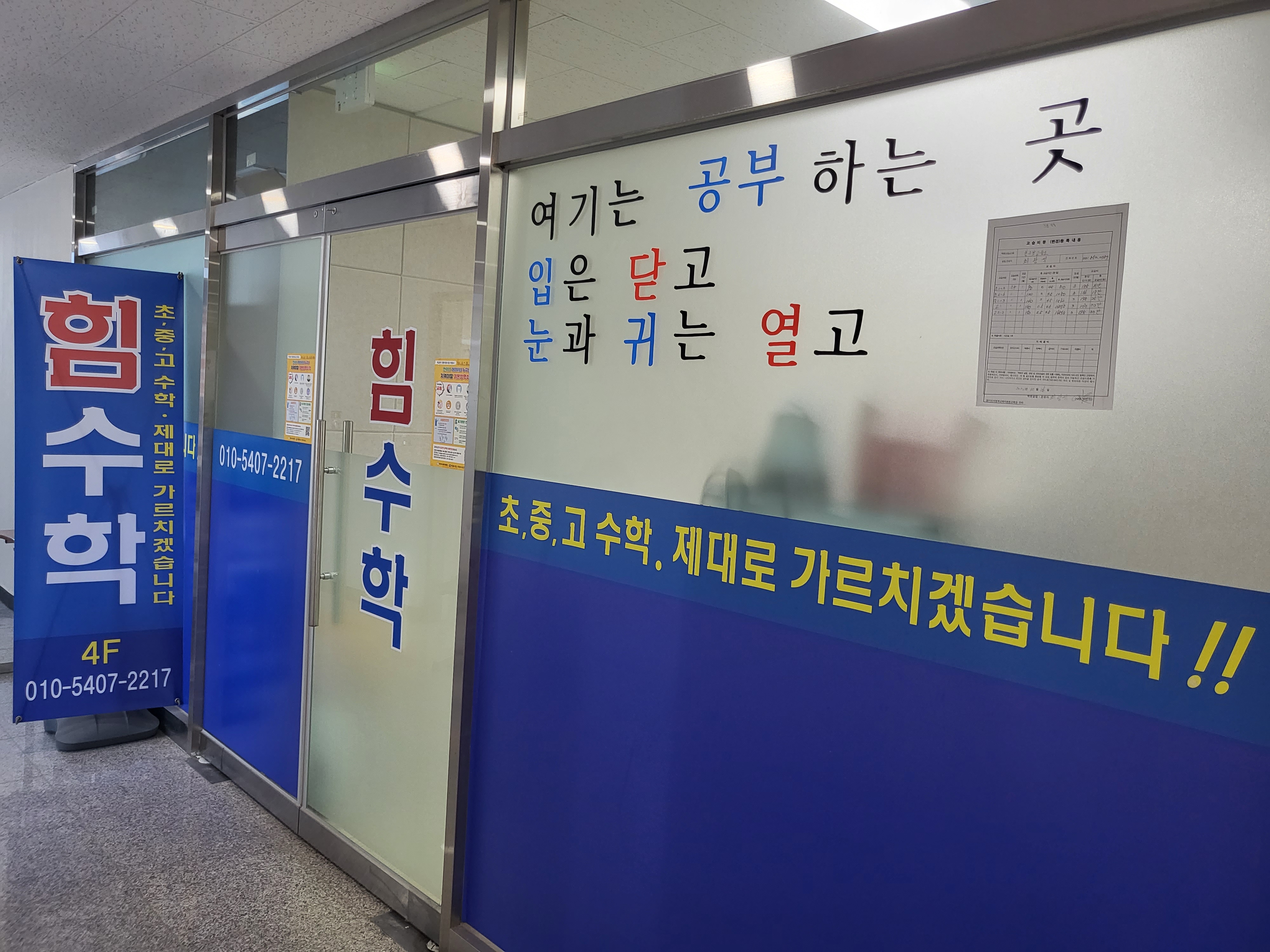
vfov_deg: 53.1
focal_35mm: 26
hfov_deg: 67.3
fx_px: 954
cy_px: 476
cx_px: 635
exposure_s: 1/120
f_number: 1.8
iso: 160
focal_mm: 4.25
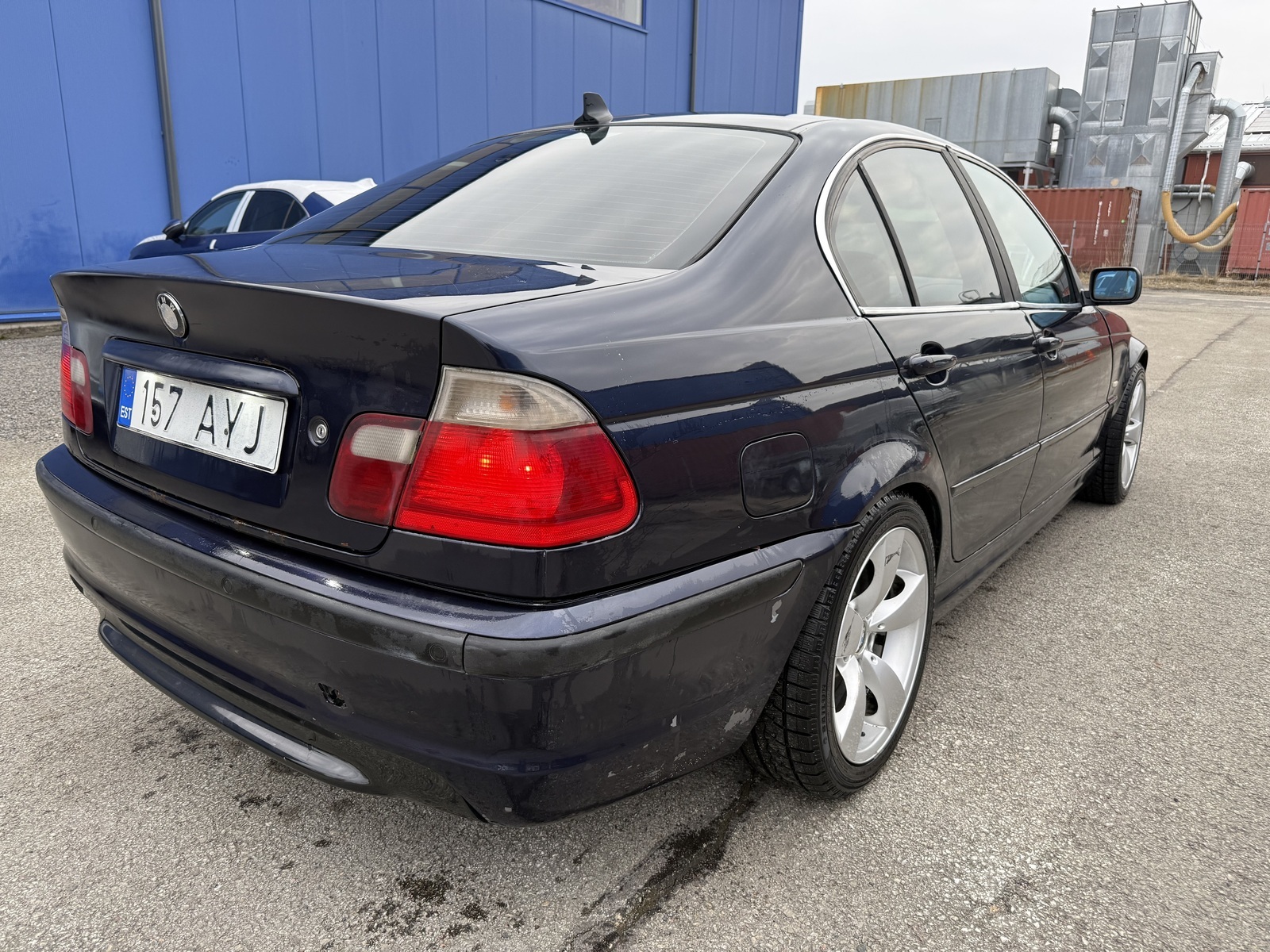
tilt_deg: -14.4
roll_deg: -1.5
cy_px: 476
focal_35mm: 24
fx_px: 881
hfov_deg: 71.6
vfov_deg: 56.8
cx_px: 635
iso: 80
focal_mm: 6.76
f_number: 1.78
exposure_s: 1/121
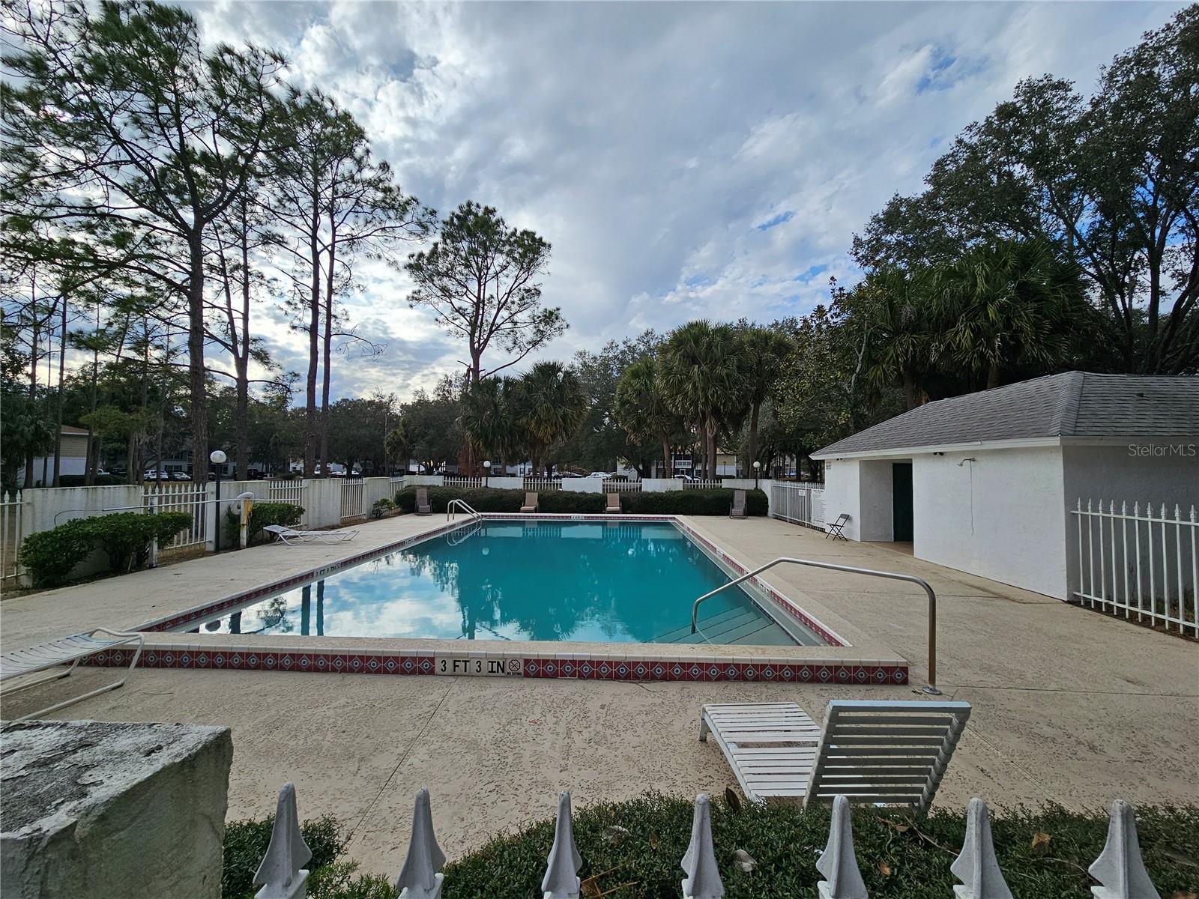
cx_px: 600
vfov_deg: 89.9
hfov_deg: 106.2
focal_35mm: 13
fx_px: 450
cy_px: 450
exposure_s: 1/2767
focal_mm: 2.2
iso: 50
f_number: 2.2
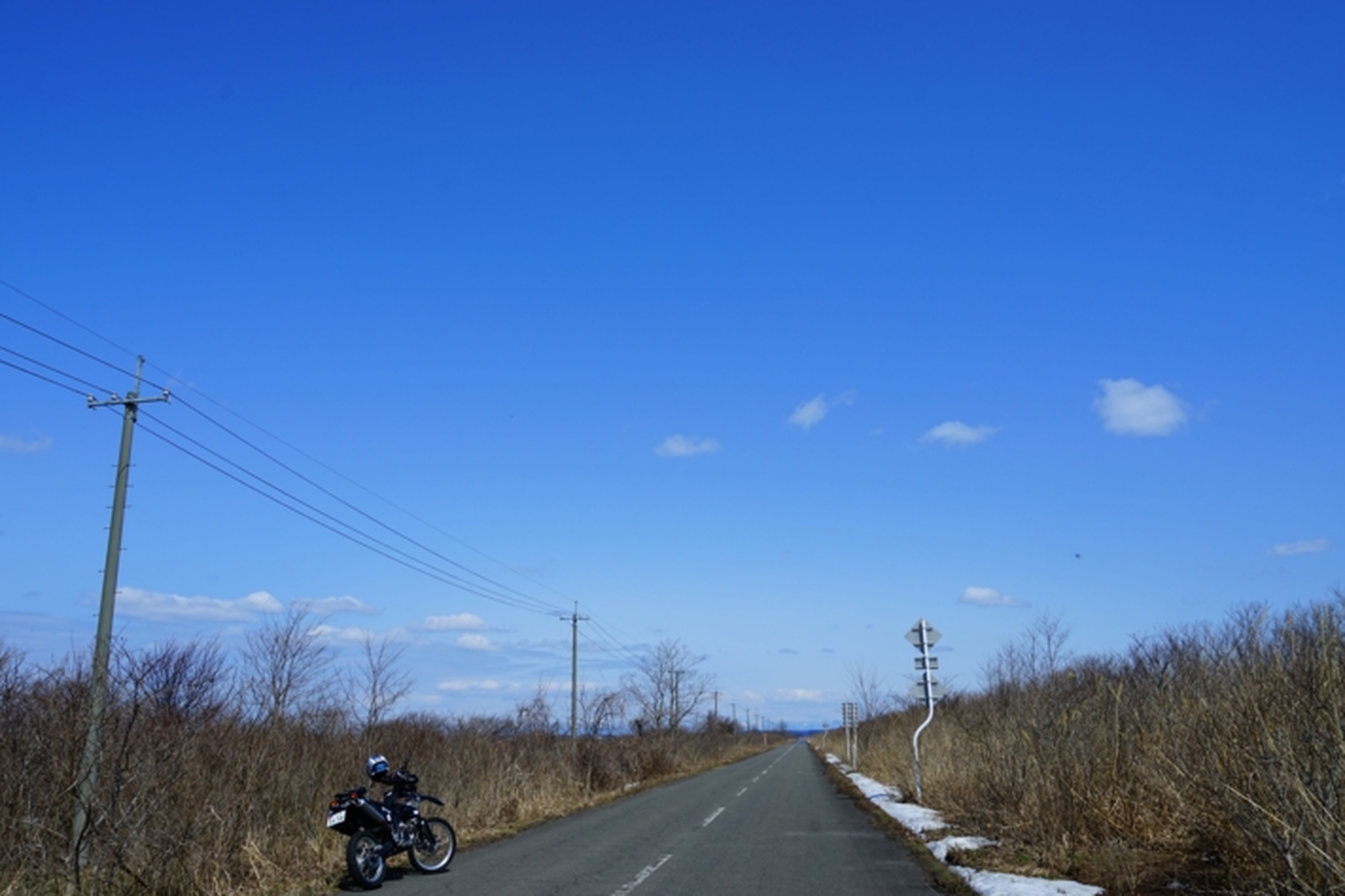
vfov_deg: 47.9
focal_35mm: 27
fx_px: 1009
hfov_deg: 67.4
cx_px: 647
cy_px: 456
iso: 100
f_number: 11
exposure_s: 1/250
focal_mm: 24
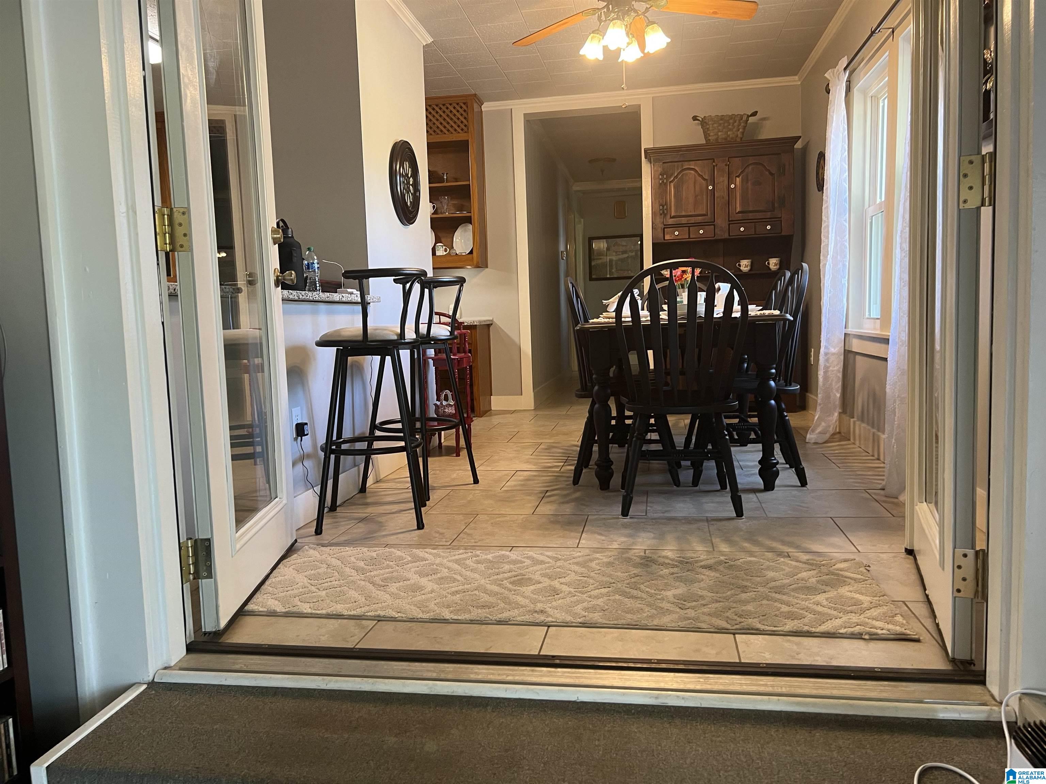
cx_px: 523
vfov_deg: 53.1
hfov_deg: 67.3
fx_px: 786
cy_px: 392
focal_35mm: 26
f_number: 1.5
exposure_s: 1/60
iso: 125
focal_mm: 5.7
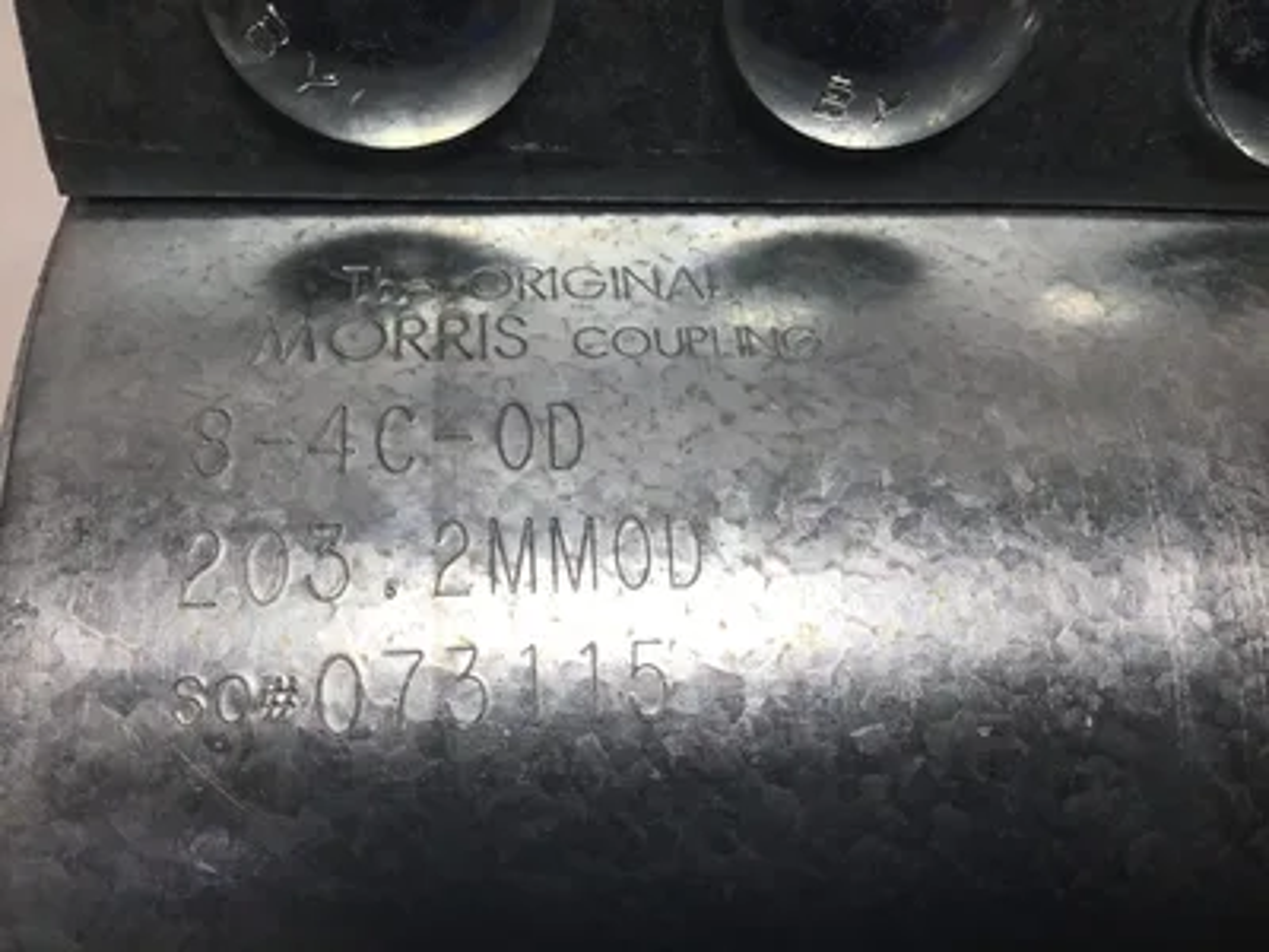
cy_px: 476
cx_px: 634
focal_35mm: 31
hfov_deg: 58.4
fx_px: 1136
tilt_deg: -66.6
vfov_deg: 45.4
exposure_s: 1/426
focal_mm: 3.3
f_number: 2.4
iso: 25
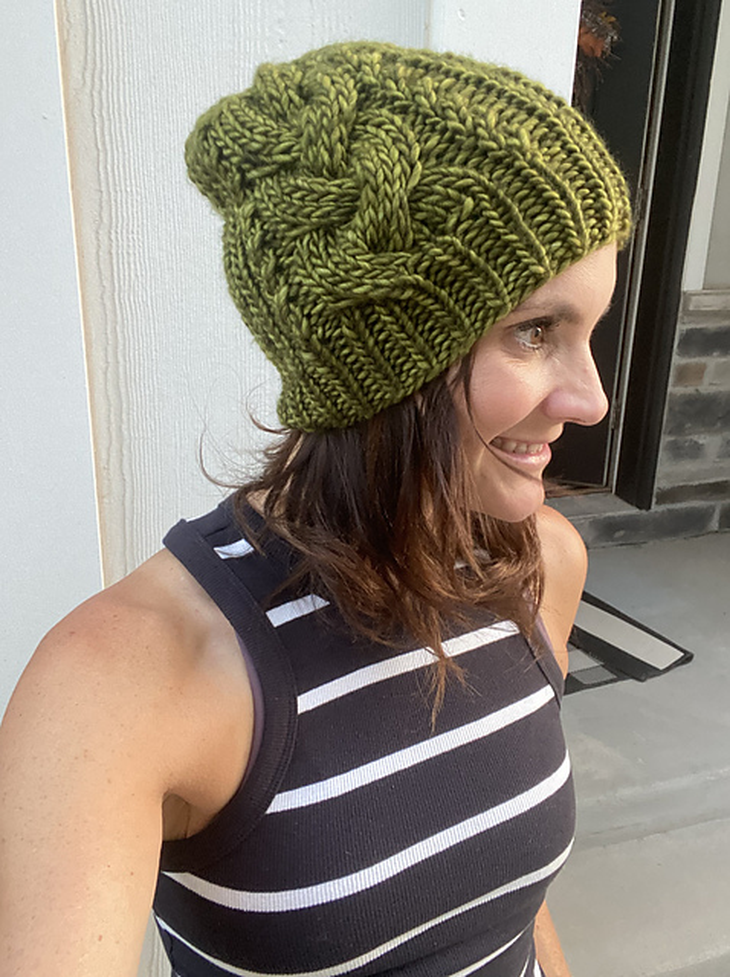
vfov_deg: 60.0
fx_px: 846
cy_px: 488
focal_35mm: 30
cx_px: 365
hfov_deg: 46.7
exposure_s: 1/57
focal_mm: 2.71
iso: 400
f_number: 2.2
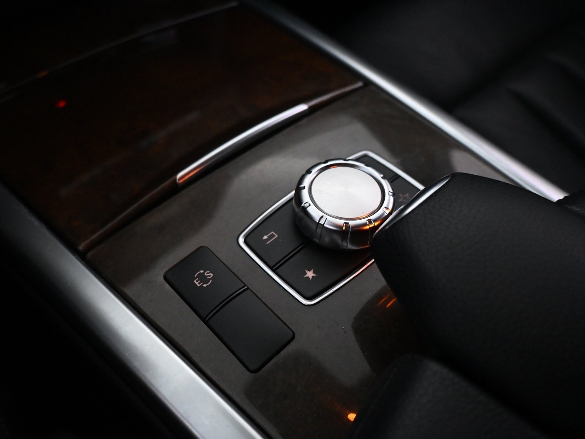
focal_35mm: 29
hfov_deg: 61.2
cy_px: 221
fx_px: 495
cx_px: 302
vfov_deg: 47.8
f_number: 3.5
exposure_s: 1/100
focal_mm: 17.5
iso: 3200
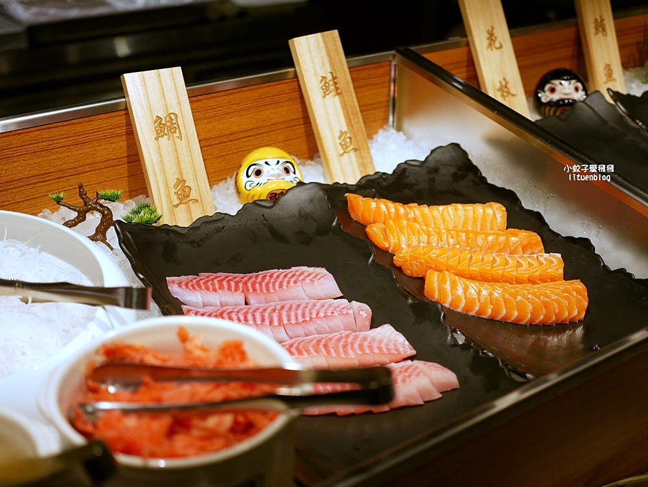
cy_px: 244
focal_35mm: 50
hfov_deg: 38.2
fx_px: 936
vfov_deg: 29.1
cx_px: 324
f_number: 1.8
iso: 200
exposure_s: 1/400
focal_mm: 25
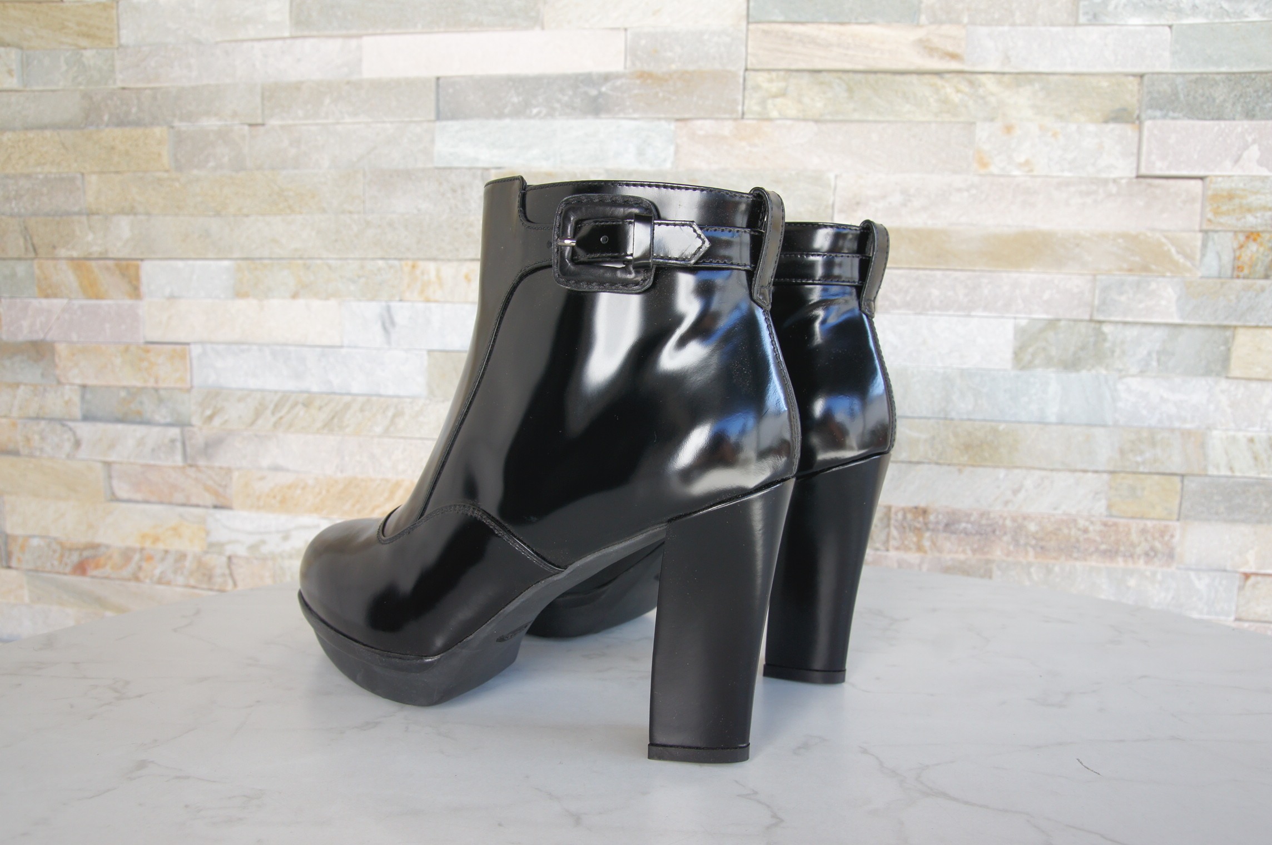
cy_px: 422
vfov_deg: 50.3
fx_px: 900
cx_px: 636
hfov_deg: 70.5
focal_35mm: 26
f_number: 6.3
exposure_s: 1/60
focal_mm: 17
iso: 200
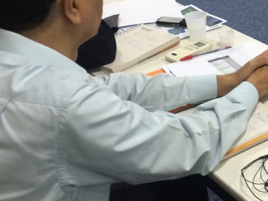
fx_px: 557
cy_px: 24
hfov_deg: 25.3
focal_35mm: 72
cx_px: 289
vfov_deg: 20.1
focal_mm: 4.15
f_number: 2.2
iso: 64
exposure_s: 1/30
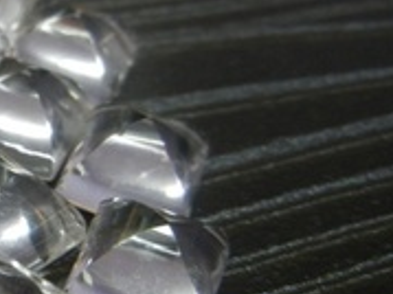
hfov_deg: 20.9
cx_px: -138
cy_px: 199
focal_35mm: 84
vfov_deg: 17.5
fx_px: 953
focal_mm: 5.4
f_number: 3.5
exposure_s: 1/24.2
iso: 400
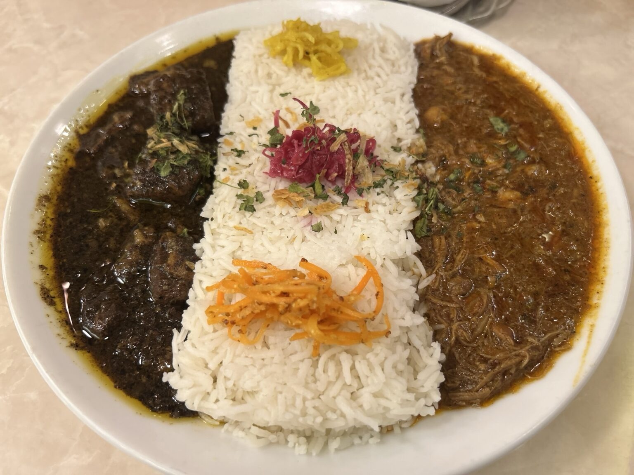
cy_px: 238
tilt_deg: -56.7
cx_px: 317
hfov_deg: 67.3
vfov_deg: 53.1
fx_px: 476
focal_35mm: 26
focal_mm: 5.7
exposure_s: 1/50
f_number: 1.5
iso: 125
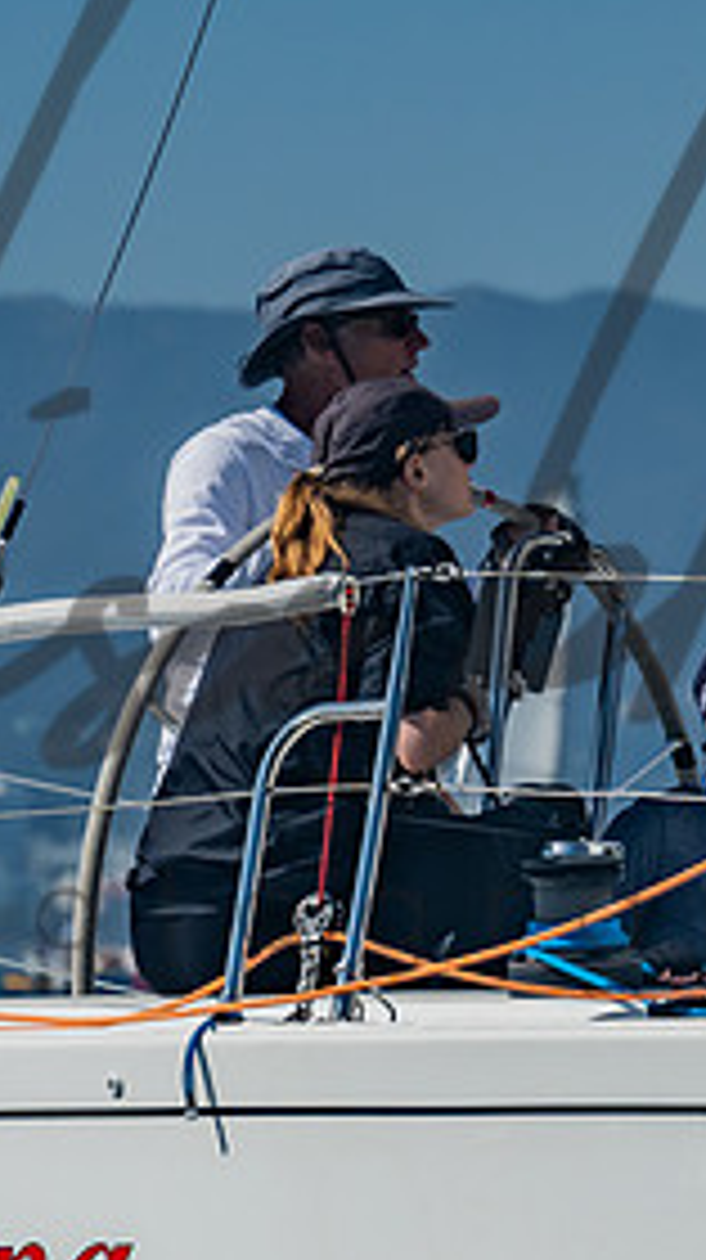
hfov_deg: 2.1
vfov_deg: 3.7
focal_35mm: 585
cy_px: 484
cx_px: 631
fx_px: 19516
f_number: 6.3
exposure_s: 1/1000
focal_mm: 165
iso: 160
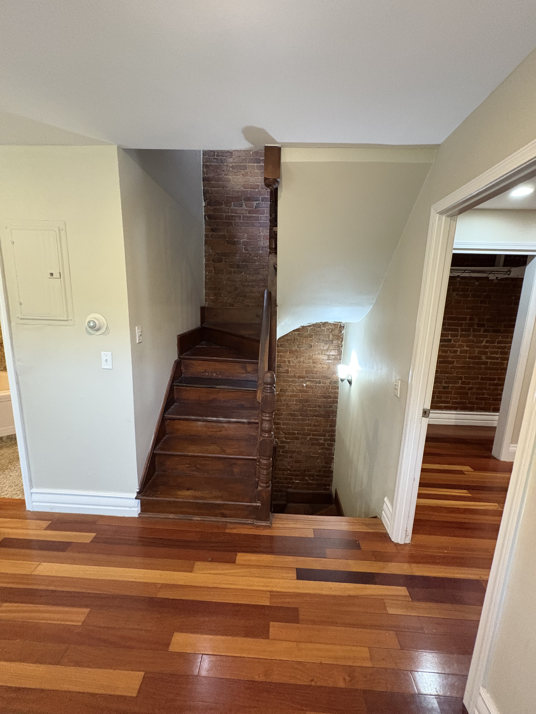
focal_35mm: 14
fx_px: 289
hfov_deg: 85.7
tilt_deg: -7.3
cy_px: 357
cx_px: 268
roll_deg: -2.9
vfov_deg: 102.1
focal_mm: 2.22
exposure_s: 1/60
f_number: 2.2
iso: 640
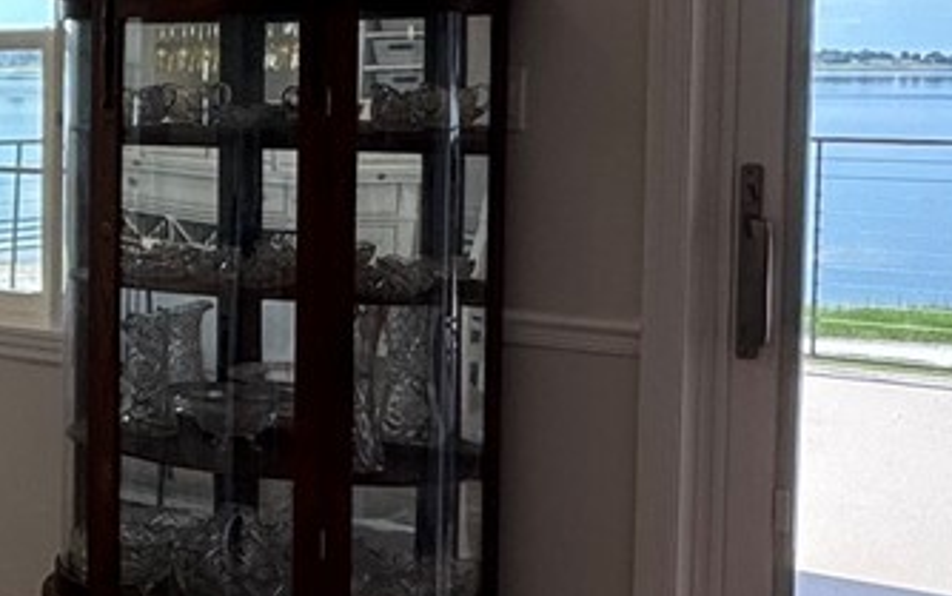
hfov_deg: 25.1
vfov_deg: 18.3
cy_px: 154
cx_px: -279
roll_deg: -0.1
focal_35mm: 71
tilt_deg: -3.2
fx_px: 1843
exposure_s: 1/301
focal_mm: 2.22
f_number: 2.2
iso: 40
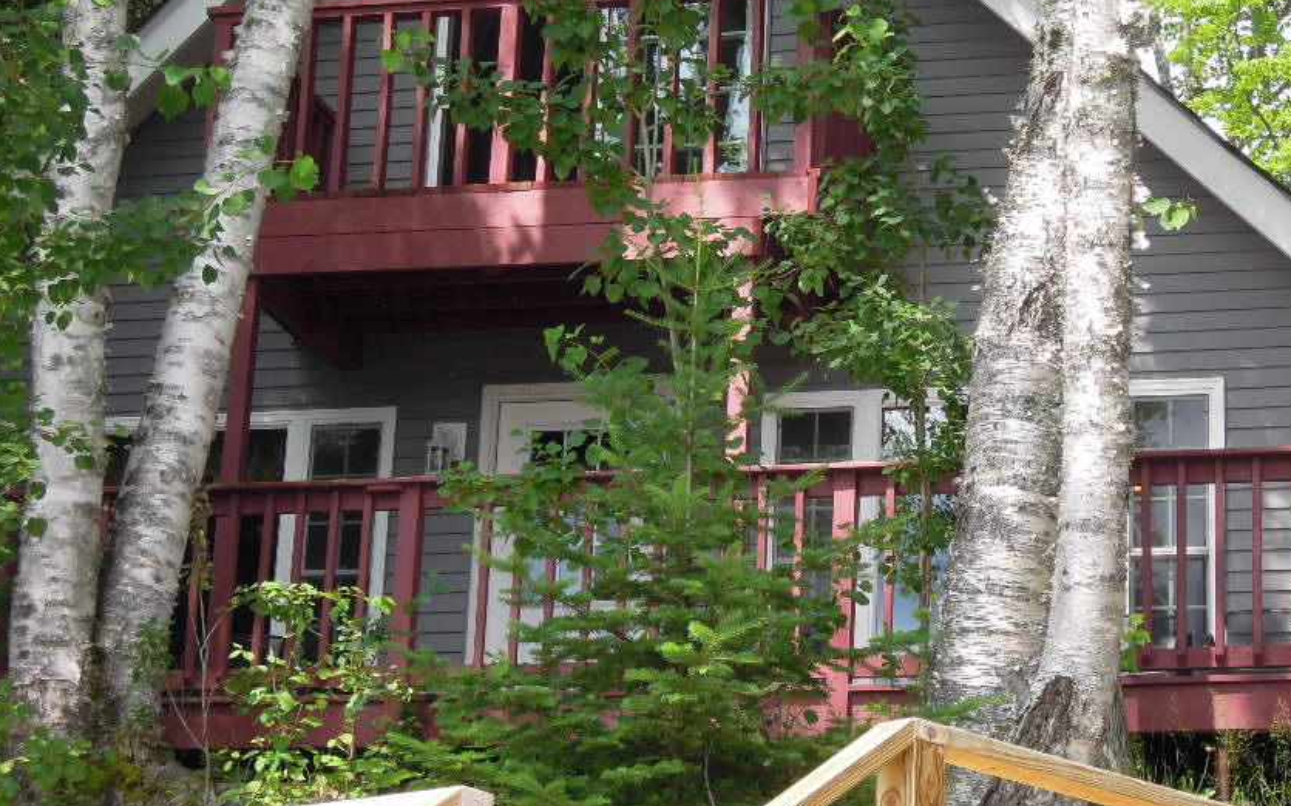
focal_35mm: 100
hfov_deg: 20.8
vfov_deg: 13.1
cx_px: 783
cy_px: 296
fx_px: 3517
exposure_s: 1/250
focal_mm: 13.8
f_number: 4.7
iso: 160
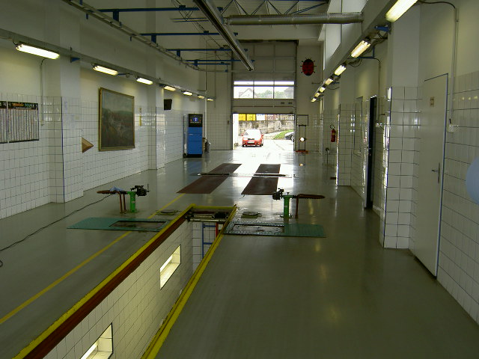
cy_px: 180
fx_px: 470
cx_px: 240
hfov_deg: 54.0
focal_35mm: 34
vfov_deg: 41.8
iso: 50
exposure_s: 1/100
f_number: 2.8
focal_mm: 5.6
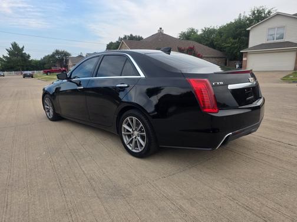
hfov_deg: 73.9
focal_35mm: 23
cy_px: 111
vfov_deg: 58.9
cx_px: 148
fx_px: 197
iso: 50
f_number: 1.7
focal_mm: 6.3
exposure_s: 1/359
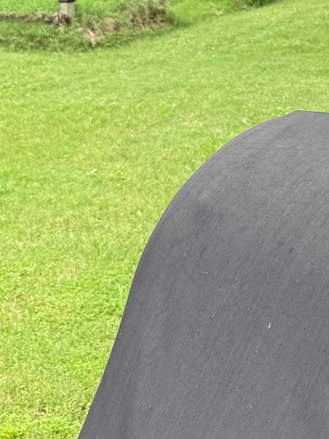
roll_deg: +1.8
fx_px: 1078
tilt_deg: -6.8
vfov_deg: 21.9
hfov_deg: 16.2
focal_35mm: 85
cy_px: -30
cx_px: 456
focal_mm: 6.76
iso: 80
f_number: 1.78
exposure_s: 1/438
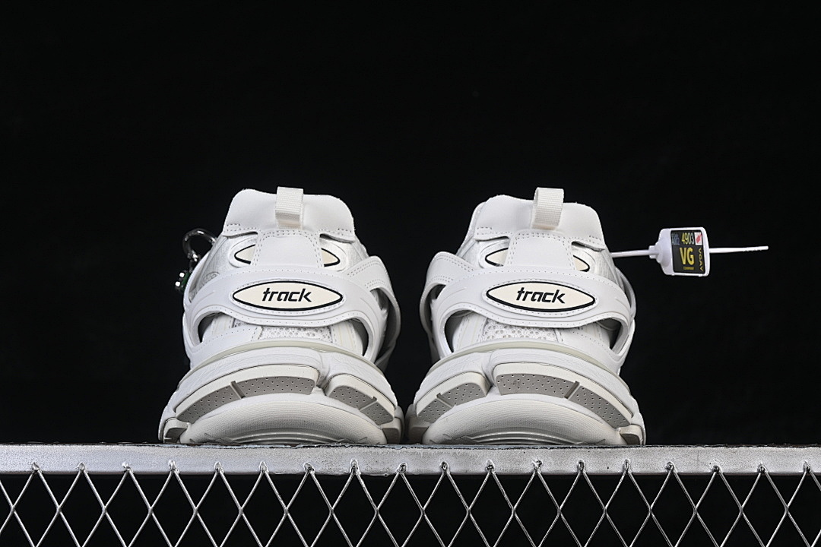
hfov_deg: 27.0
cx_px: 410
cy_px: 274
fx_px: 1710
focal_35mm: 75
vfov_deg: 18.2
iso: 160
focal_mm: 50
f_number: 8
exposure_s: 1/80
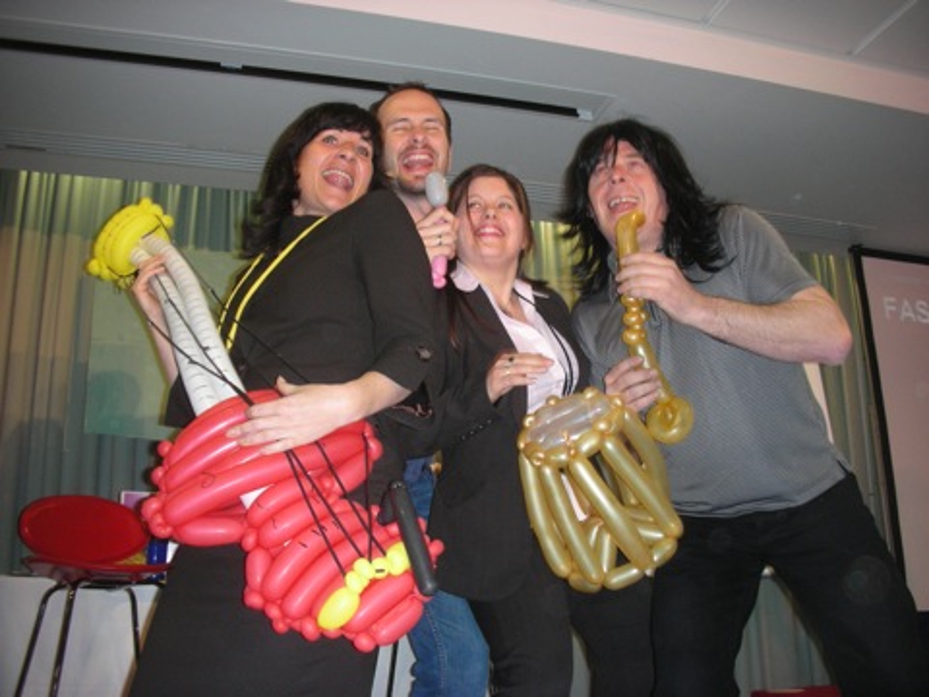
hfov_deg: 52.6
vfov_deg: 40.7
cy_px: 348
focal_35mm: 35
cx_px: 464
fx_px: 939
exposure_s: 1/60.1
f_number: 3
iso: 150
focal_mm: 5.8
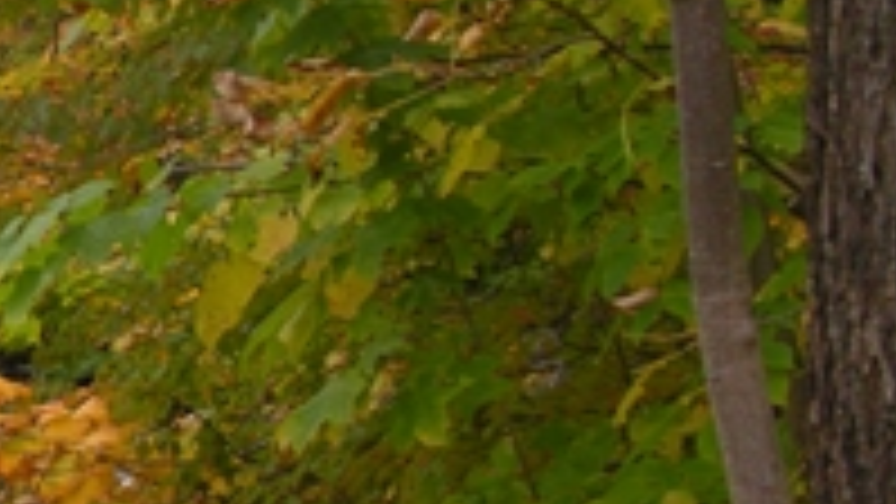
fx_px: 2804
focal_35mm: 118
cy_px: 220
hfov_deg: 16.6
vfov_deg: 10.3
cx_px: -437
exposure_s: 1/123
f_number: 3.5
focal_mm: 6.3
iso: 95
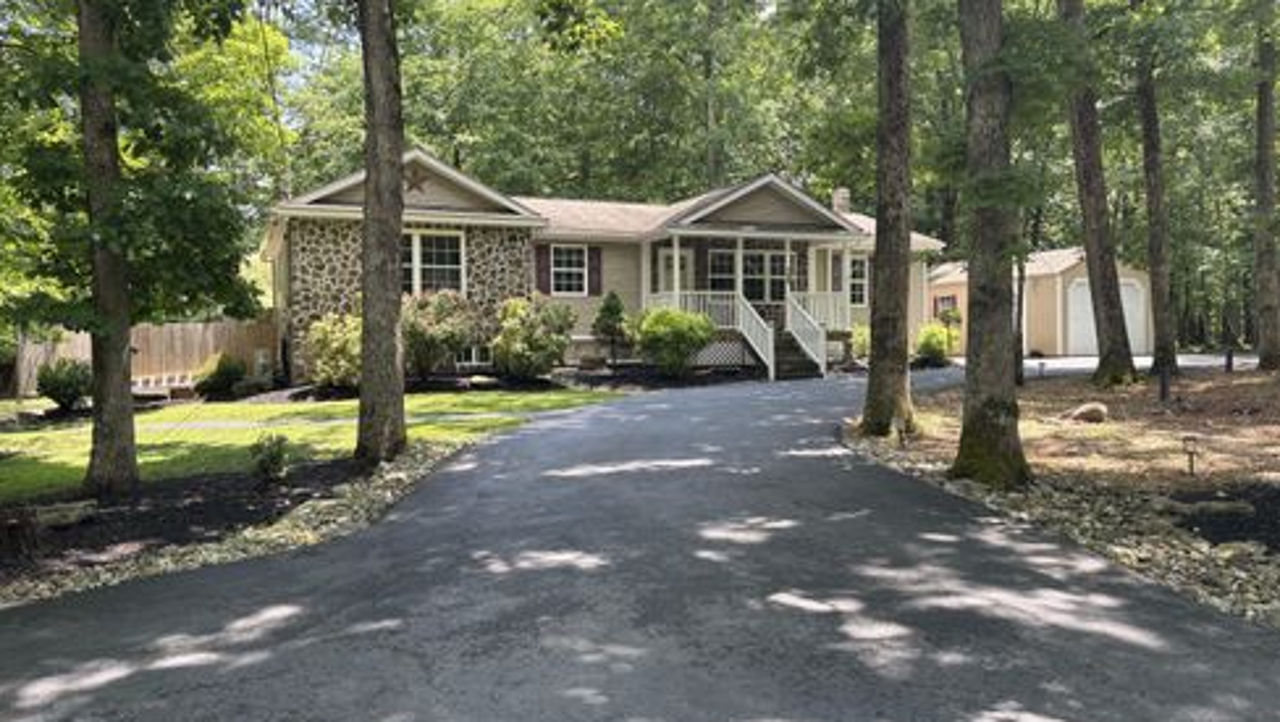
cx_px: 650
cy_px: 364
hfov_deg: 66.0
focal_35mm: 29
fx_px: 985
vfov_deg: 40.2
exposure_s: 1/286
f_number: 1.6
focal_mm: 5.96
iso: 50
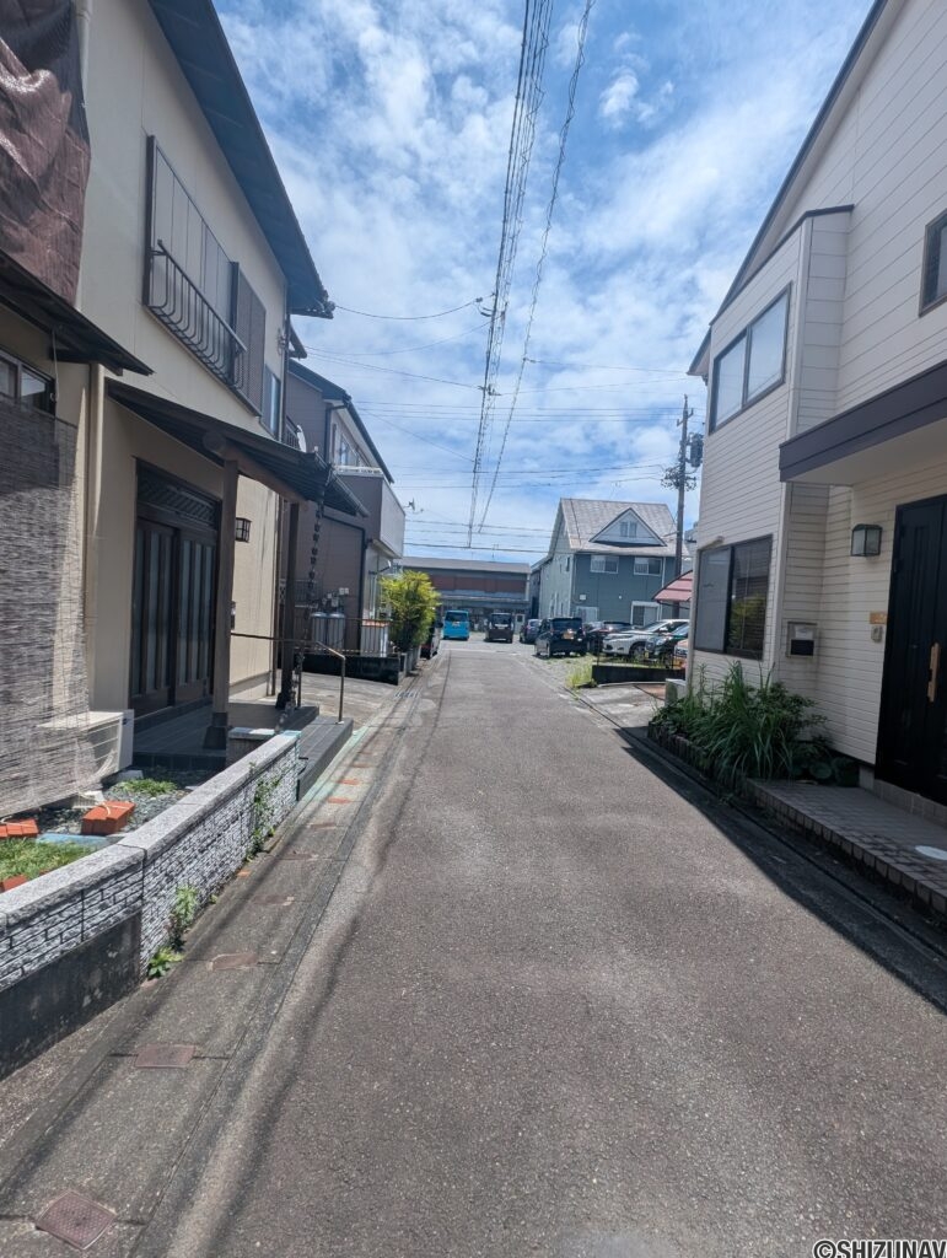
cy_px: 629
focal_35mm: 13
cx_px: 474
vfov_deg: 106.1
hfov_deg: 90.1
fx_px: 473
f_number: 2.2
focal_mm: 1.95
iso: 47
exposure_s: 1/2114
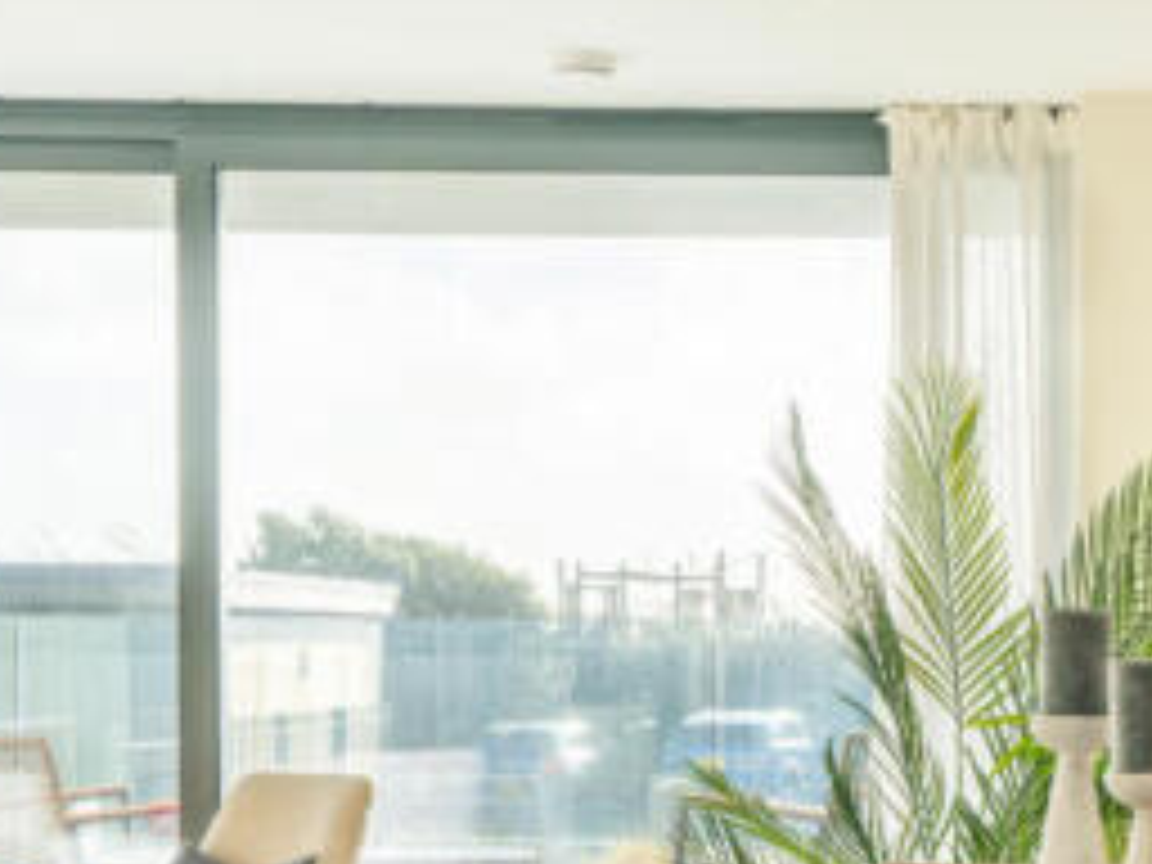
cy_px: 749
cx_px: 974
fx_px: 2862
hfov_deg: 22.4
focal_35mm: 86
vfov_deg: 17.0
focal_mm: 35
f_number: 11
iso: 250
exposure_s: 1/200
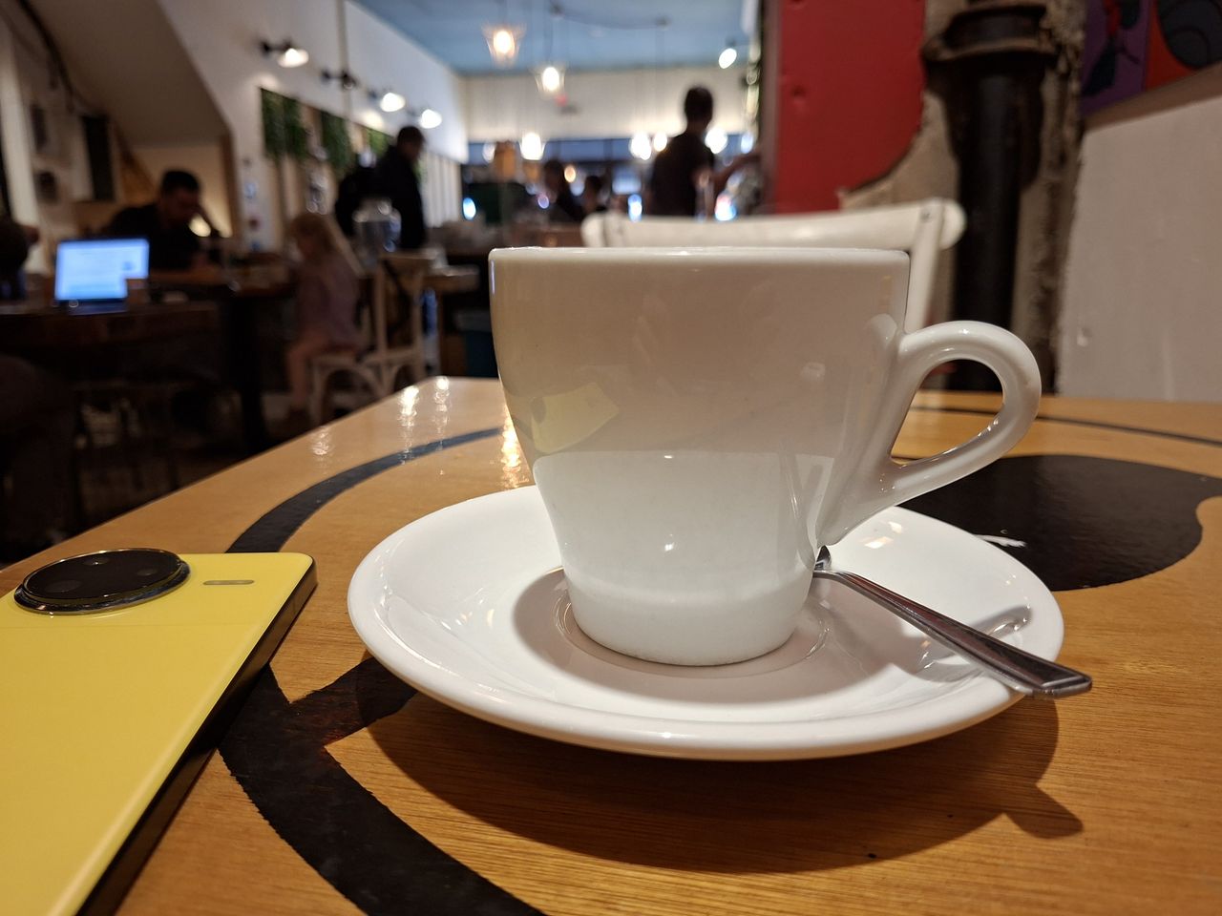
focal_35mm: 23
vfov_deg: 58.9
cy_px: 458
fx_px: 812
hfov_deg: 73.9
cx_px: 611
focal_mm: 5.54
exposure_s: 1/50
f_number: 1.8
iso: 250
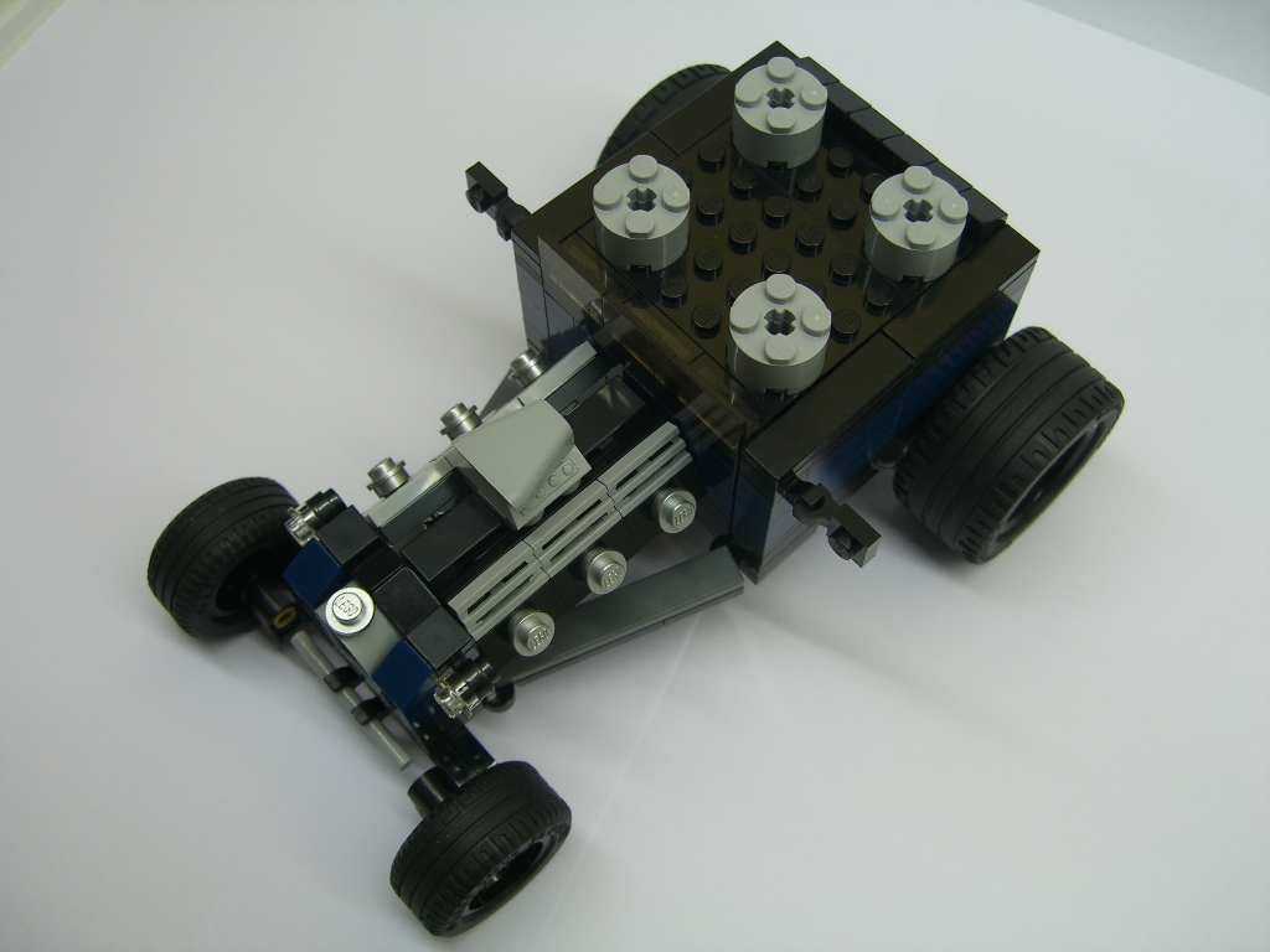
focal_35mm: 38
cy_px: 476
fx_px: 1394
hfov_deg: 49.0
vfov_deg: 37.7
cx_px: 635
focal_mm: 7.9
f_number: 2.8
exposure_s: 1/60
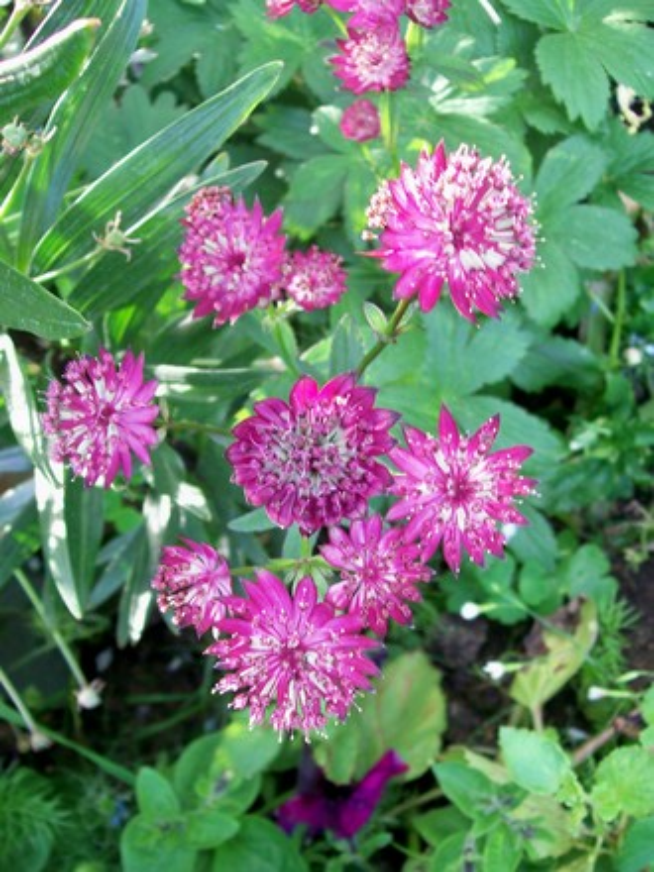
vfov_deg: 51.4
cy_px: 436
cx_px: 327
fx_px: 907
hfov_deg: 39.7
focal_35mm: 36
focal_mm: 6
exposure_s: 1/32
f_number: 2.7
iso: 86
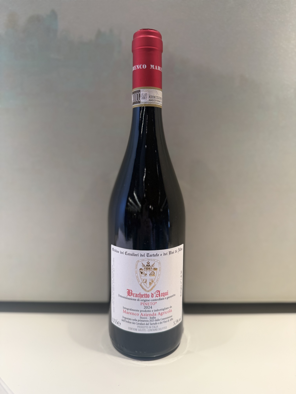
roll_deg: -0.2
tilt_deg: -8.0
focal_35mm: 24
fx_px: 274
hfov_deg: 56.8
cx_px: 148
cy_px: 197
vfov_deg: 71.6
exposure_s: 1/100
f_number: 1.78
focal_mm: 6.76
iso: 125
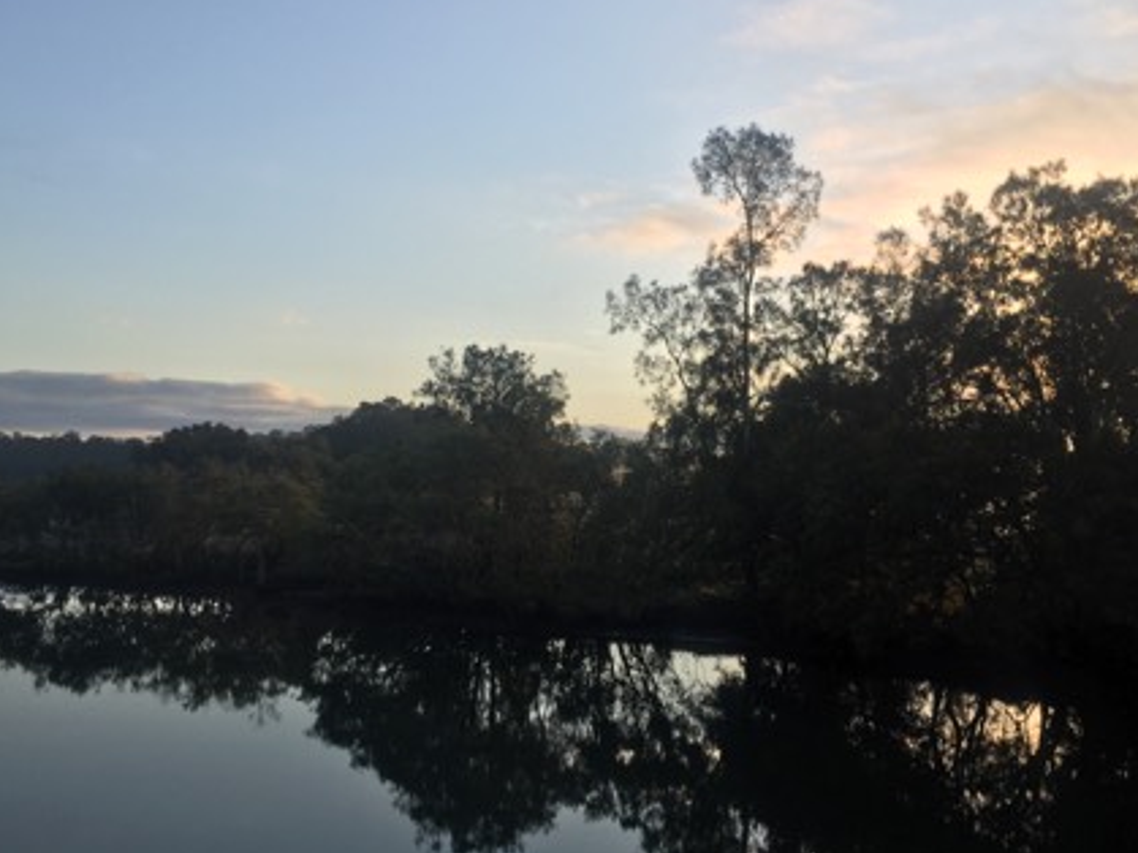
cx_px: 595
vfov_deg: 39.6
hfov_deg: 51.3
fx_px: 1183
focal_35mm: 36
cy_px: 418
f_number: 2.2
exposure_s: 1/1041
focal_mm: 4.15
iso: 32
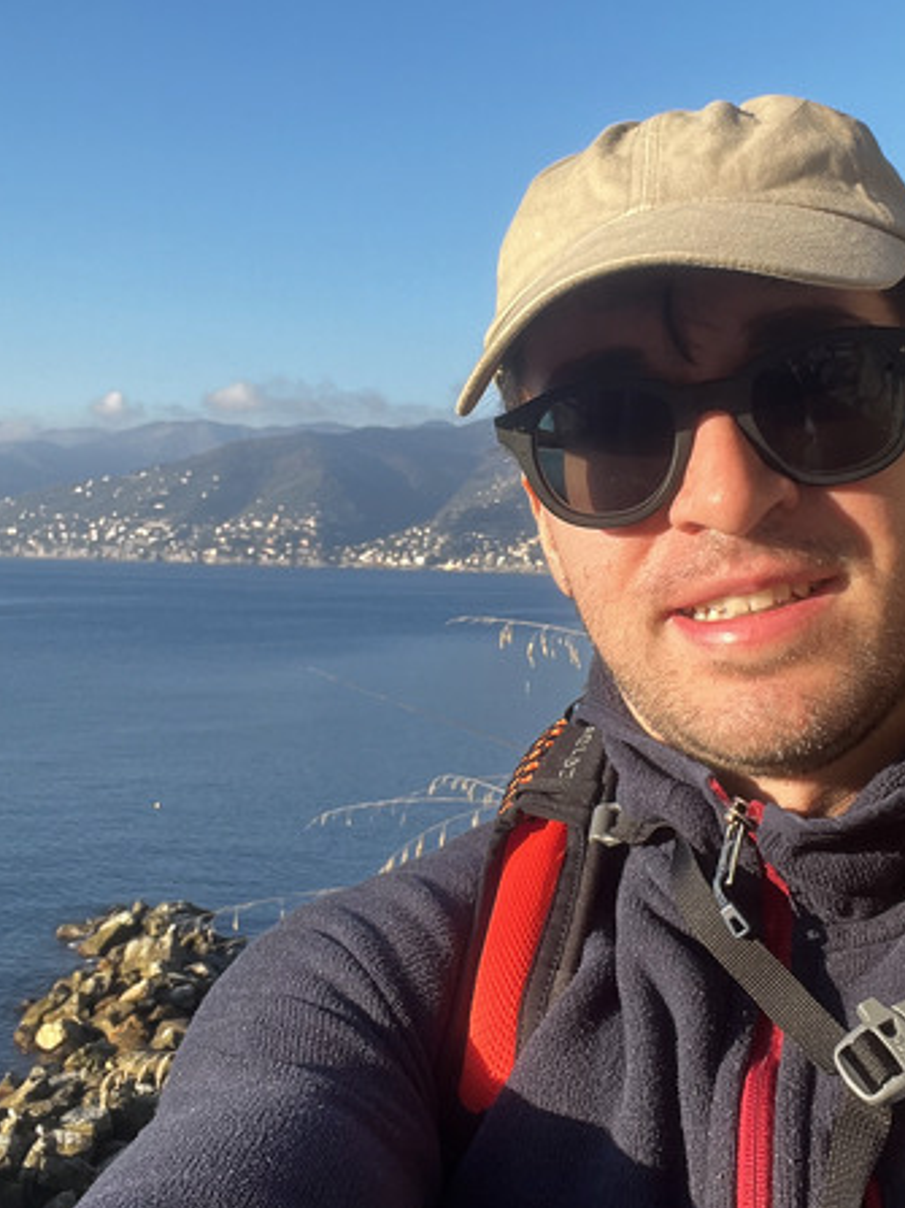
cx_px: 507
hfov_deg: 30.8
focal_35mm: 47
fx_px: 1639
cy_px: 551
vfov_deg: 40.4
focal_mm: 2.71
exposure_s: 1/392
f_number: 2.2
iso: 32
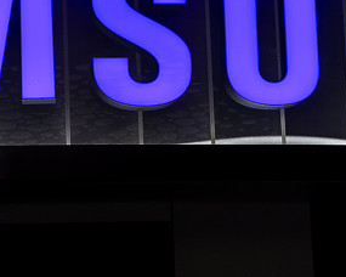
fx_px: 2202
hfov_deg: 9.0
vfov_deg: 7.1
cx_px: 126
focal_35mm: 215
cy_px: -48
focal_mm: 18.88
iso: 200
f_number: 3.2
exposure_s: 1/1000
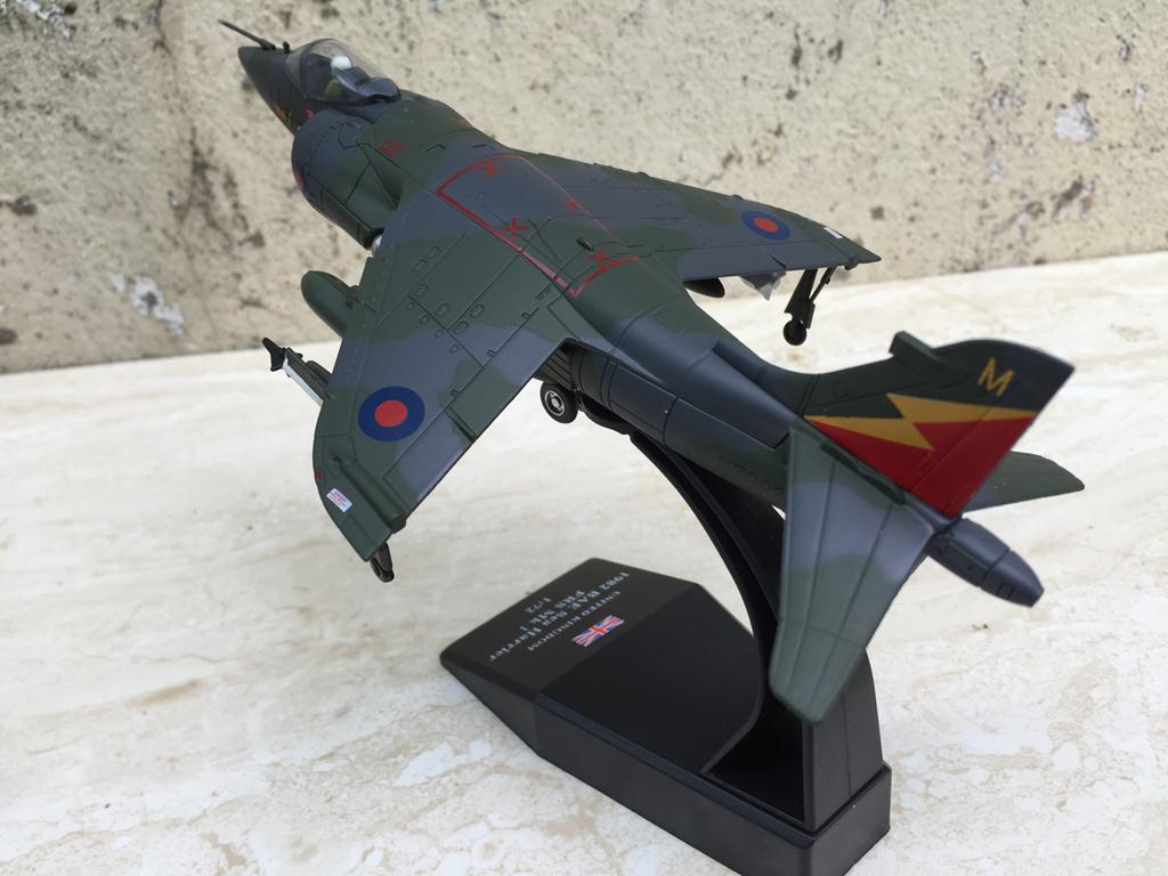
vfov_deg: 48.2
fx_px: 979
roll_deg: +4.4
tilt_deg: -33.8
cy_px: 438
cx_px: 584
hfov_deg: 61.7
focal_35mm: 29
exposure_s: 1/158
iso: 32
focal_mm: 4.15
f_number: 2.2
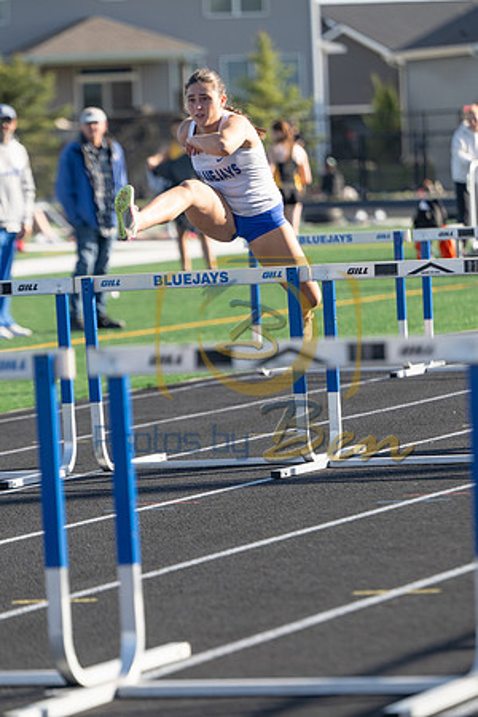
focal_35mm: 247
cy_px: 358
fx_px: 4919
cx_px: 239
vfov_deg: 8.3
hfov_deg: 5.6
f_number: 3.2
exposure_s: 1/1250
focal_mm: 165
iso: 160
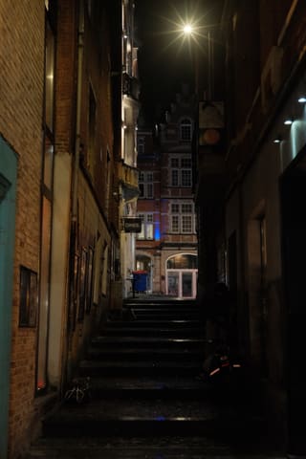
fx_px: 676
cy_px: 230
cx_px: 153
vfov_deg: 37.5
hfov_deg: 25.5
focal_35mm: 53
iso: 3200
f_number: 2.8
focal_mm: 35
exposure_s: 1/85
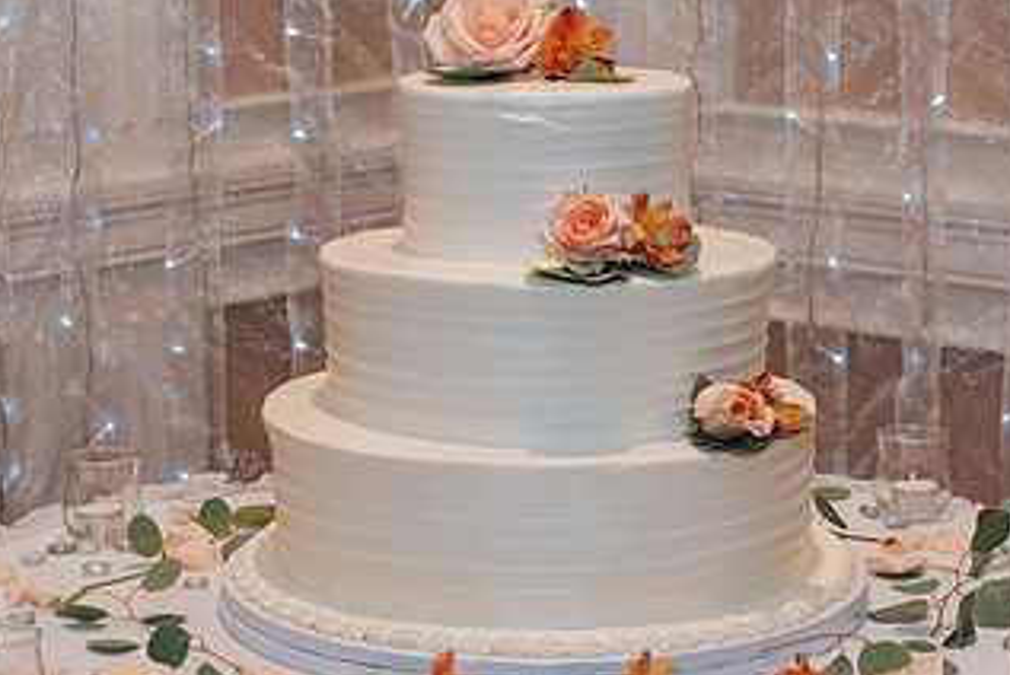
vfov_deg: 14.3
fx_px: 2696
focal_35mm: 96
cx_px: 551
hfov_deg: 21.2
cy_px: 352
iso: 800
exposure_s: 1/200
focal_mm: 35
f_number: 3.2
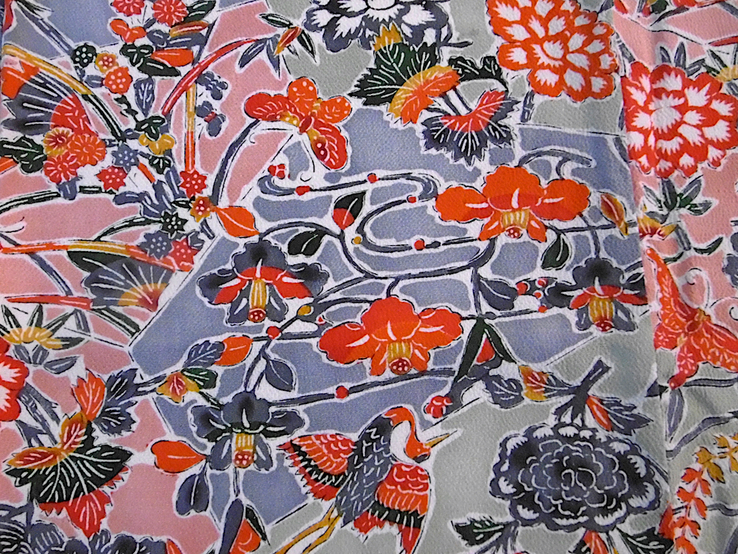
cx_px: 369
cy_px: 277
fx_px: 682
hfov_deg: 56.8
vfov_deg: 44.2
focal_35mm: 32
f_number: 3.5
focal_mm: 5.8
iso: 800
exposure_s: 1/20
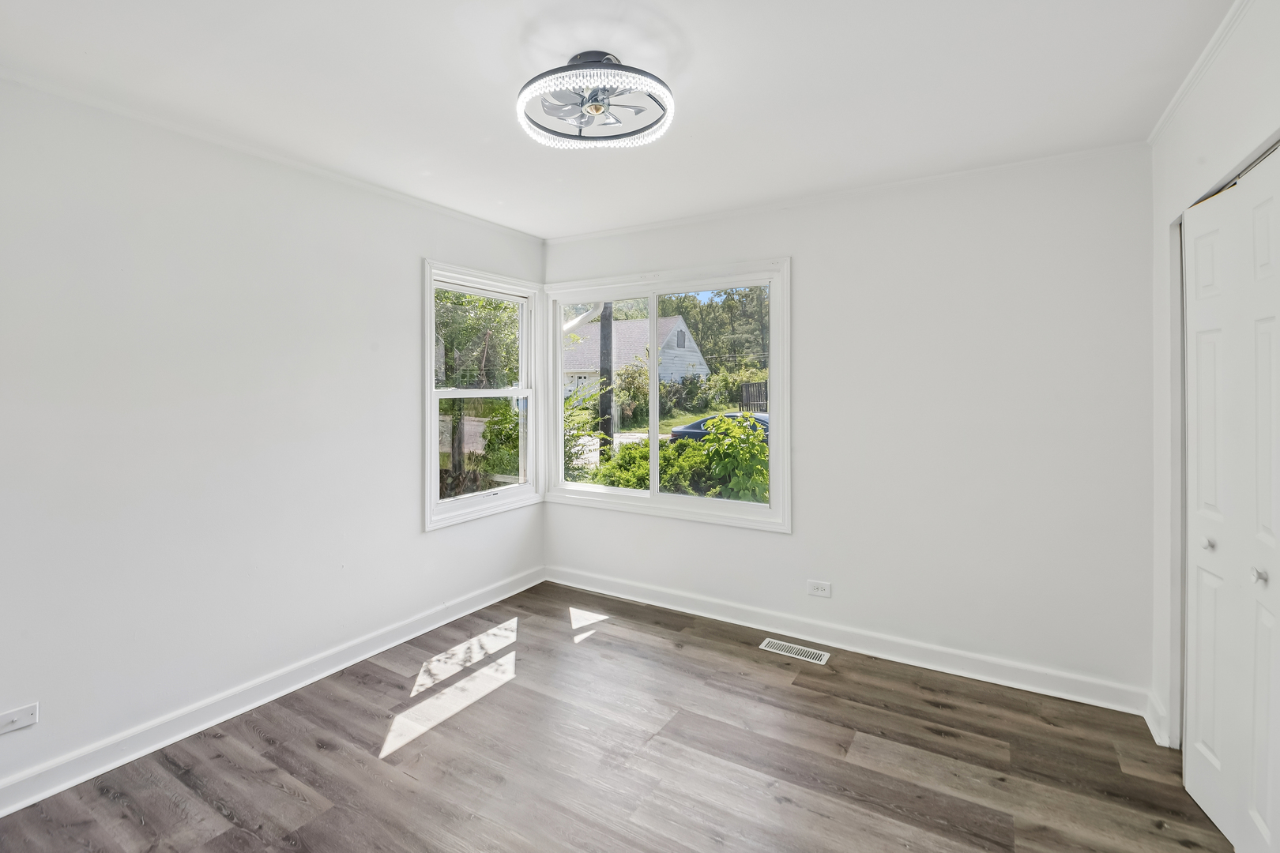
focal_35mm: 16
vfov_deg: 73.7
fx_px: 569
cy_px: 426
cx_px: 640
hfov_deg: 96.7
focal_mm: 16
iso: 100
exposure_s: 1/25
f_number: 10
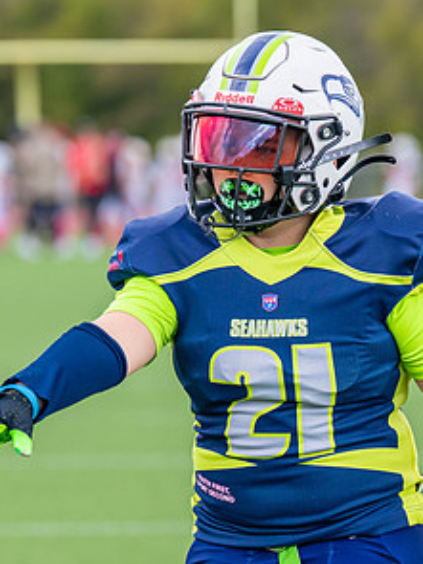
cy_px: 435
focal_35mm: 364
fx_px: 5935
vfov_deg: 5.4
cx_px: 353
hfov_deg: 4.1
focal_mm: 122
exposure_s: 1/2000
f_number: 2.8
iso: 320
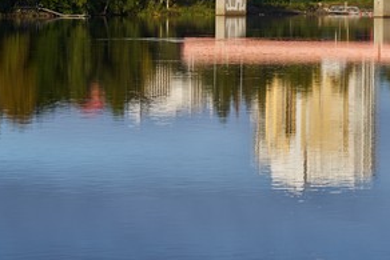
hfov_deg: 9.3
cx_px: 381
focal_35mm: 219
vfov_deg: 6.3
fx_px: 2374
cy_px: -9
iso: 100
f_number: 2.8
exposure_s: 1/4000
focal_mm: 100
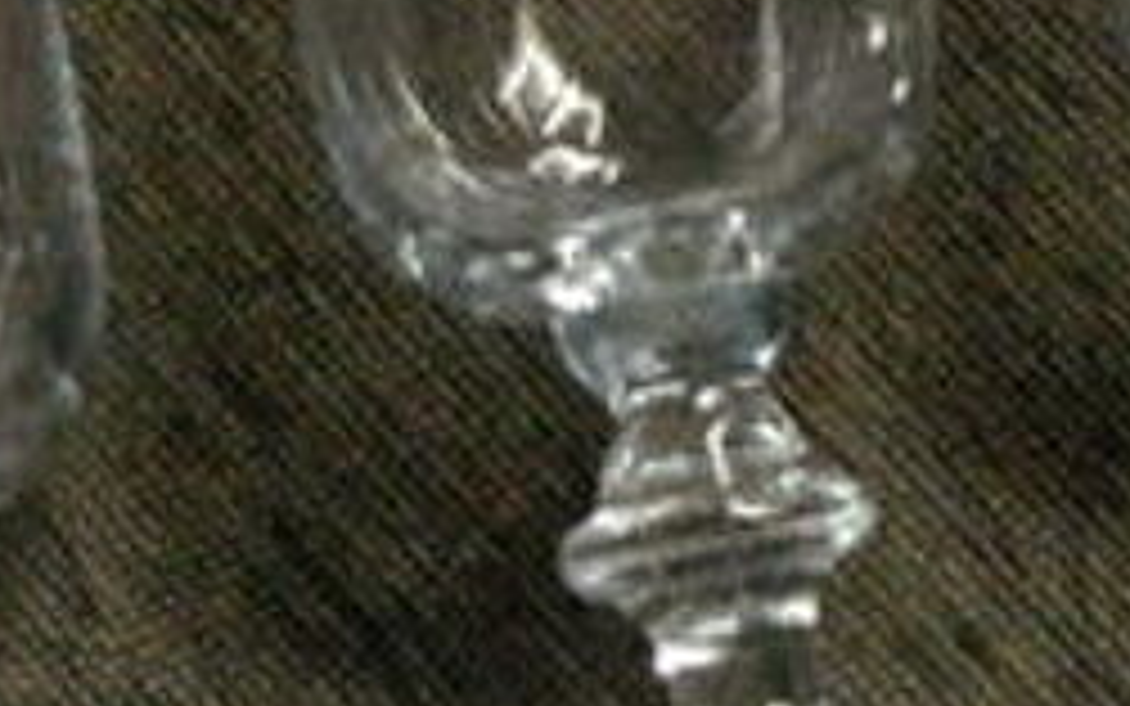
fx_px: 4035
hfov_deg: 15.8
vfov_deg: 9.9
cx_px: 977
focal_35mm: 131
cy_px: -40
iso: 800
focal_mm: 5.7
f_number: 2.9
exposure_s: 1/25
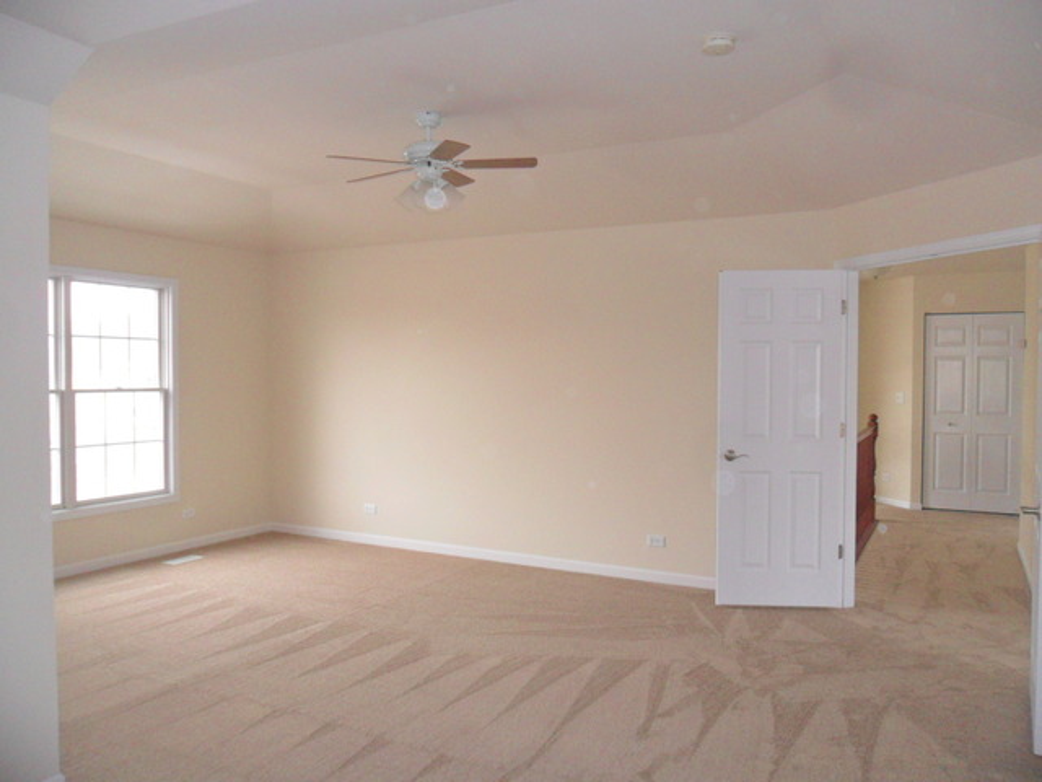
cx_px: 521
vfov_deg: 51.4
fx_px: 813
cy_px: 391
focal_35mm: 27
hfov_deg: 65.3
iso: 200
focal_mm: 4.9
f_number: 3.5
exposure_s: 1/20
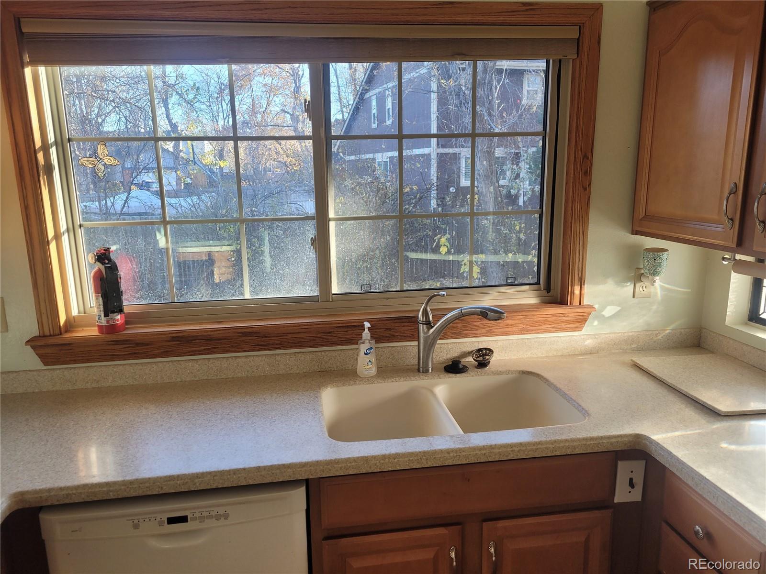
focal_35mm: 26
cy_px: 287
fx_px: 575
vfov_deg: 53.1
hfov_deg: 67.3
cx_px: 383
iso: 80
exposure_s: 1/120
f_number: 1.8
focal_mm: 5.4
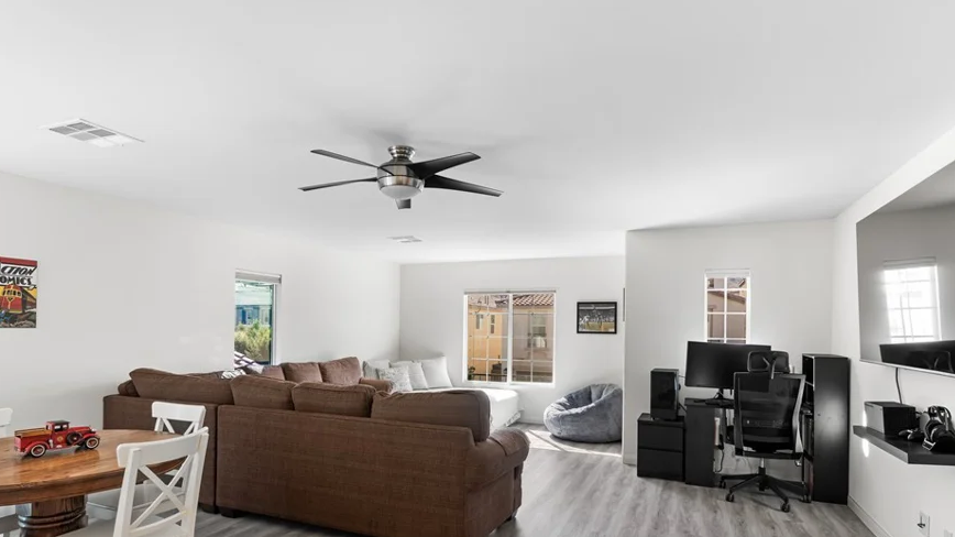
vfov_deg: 53.1
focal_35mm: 21
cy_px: 329
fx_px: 532
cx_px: 454
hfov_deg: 83.8
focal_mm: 17
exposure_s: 1/13
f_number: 8
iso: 400
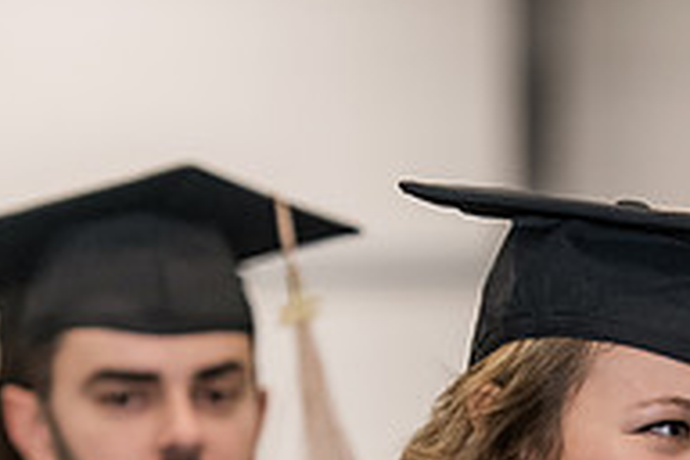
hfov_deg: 5.0
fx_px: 7896
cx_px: 660
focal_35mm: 412
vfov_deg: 3.3
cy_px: 594
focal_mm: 125
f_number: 3.2
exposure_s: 1/200
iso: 2000
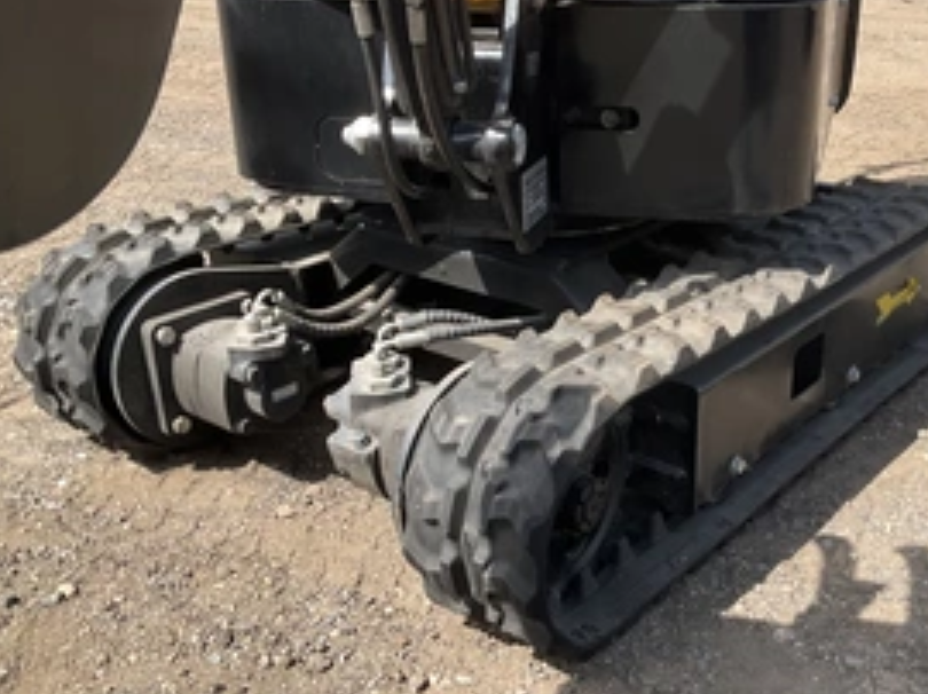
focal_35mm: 43
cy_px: 361
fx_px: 1152
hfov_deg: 43.5
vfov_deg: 33.5
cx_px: 588
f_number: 1.8
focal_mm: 3
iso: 25
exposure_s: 1/781
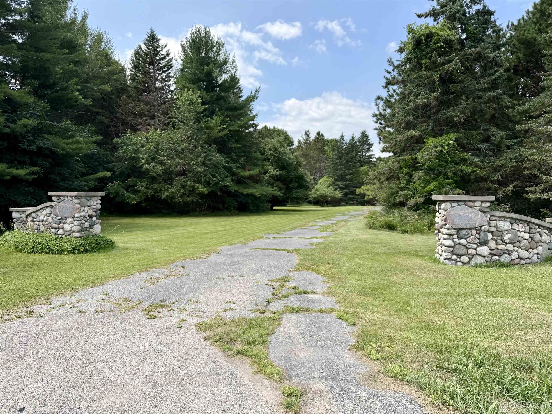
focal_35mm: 24
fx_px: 383
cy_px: 207
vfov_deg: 56.8
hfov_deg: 71.6
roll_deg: -4.2
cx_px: 276
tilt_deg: -2.5
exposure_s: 1/3584
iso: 80
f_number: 1.78
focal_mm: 6.76
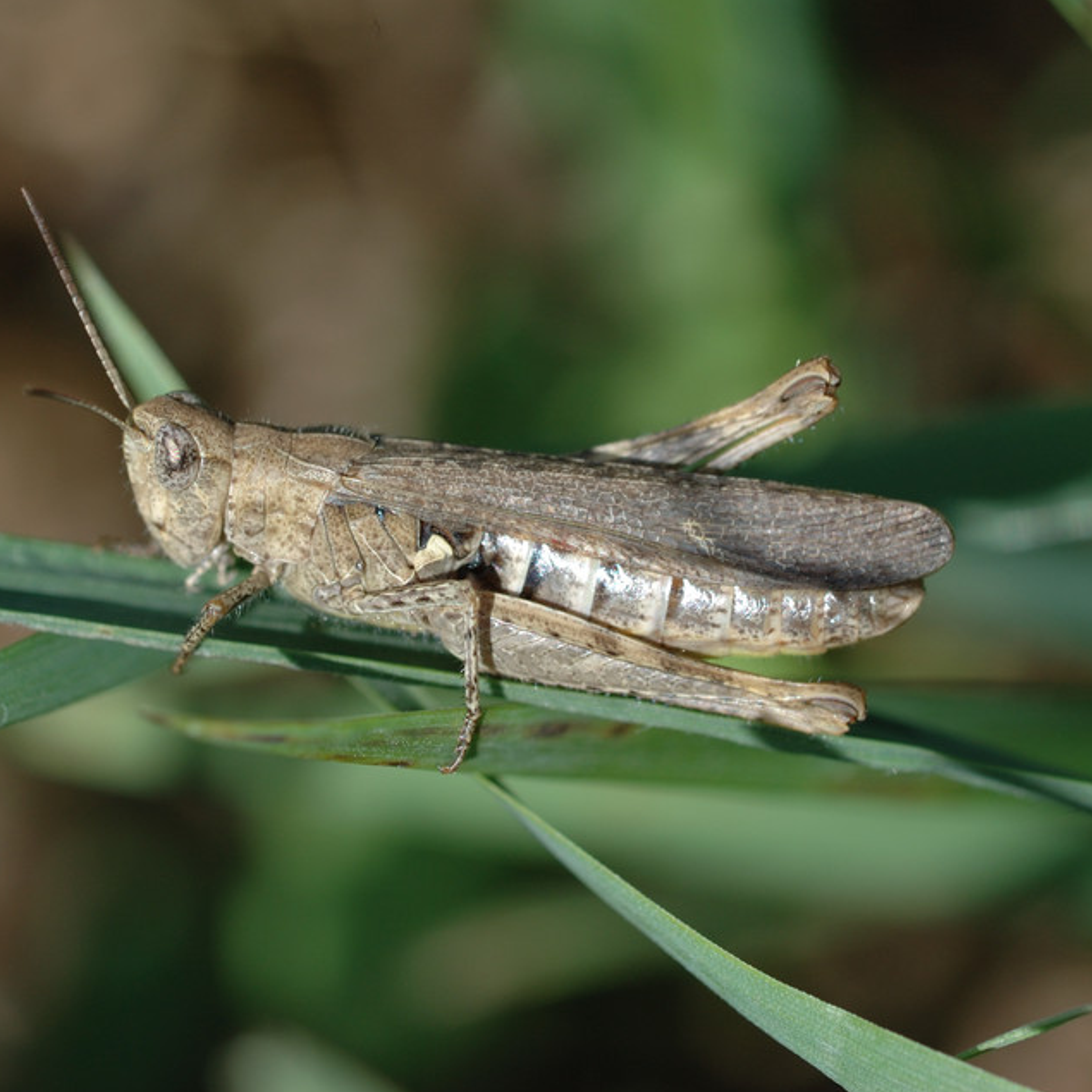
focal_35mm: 203
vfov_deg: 8.6
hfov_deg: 8.6
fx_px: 7232
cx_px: 423
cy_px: 545
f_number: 10
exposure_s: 1/400
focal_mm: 105
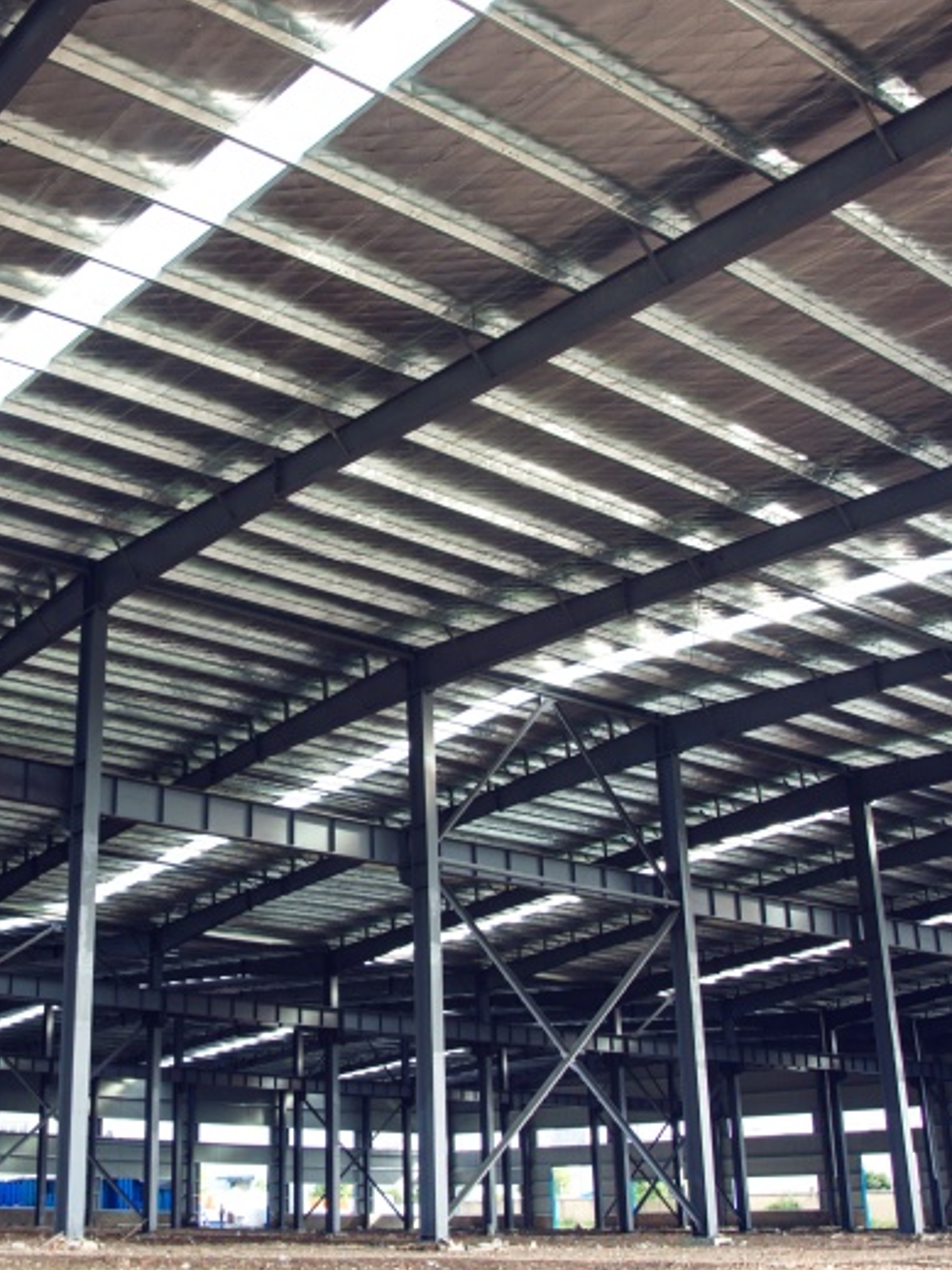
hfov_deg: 34.9
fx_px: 1467
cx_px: 201
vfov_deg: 46.8
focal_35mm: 40
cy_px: 647
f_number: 4.5
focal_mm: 18
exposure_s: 1/250
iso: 100
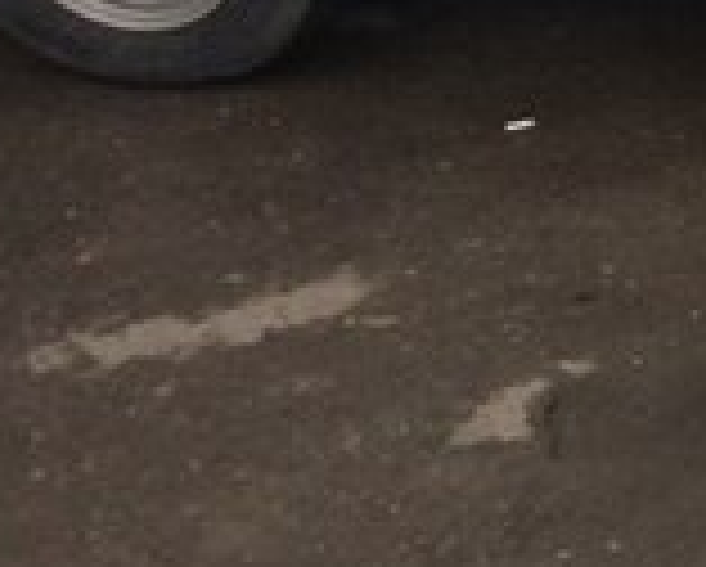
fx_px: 2490
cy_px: 20
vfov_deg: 12.8
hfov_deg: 14.3
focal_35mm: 119
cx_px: 1268
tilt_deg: -26.6
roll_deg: +1.7
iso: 32
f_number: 2.2
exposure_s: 1/774
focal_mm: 4.15
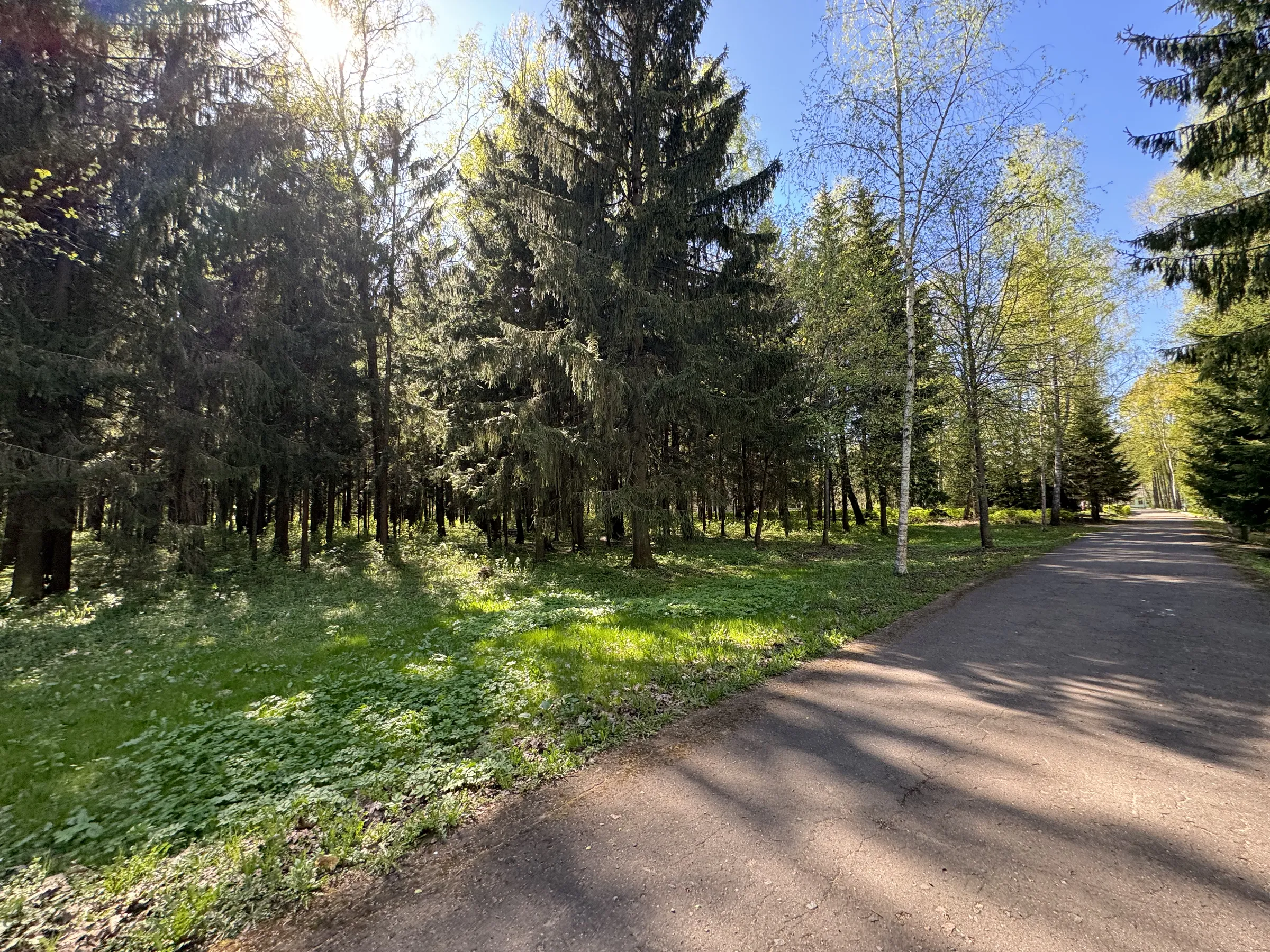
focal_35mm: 14
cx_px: 635
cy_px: 476
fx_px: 514
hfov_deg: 102.1
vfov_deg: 85.7
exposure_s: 1/99
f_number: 2.2
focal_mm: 2.22
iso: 64
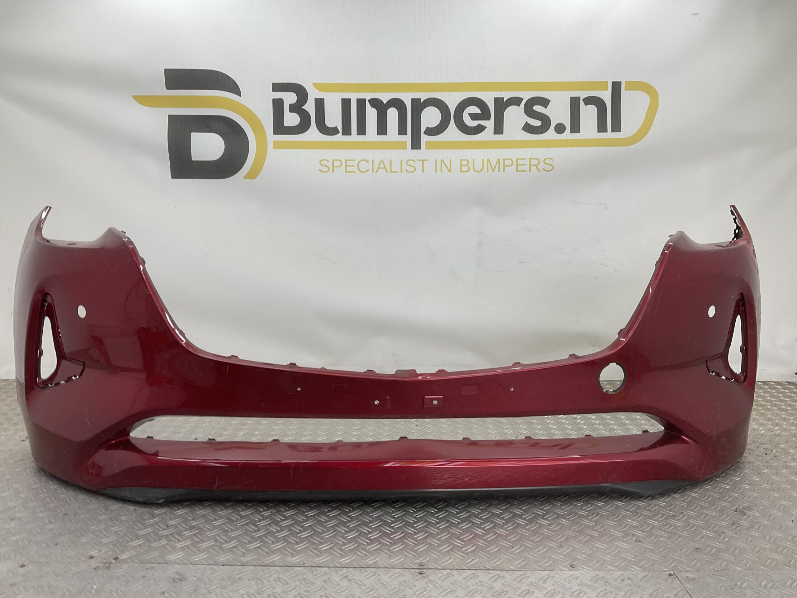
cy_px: 299
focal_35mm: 29
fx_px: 668
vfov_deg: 48.2
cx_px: 398
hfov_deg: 61.7
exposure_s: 1/120
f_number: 1.8
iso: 20
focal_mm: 3
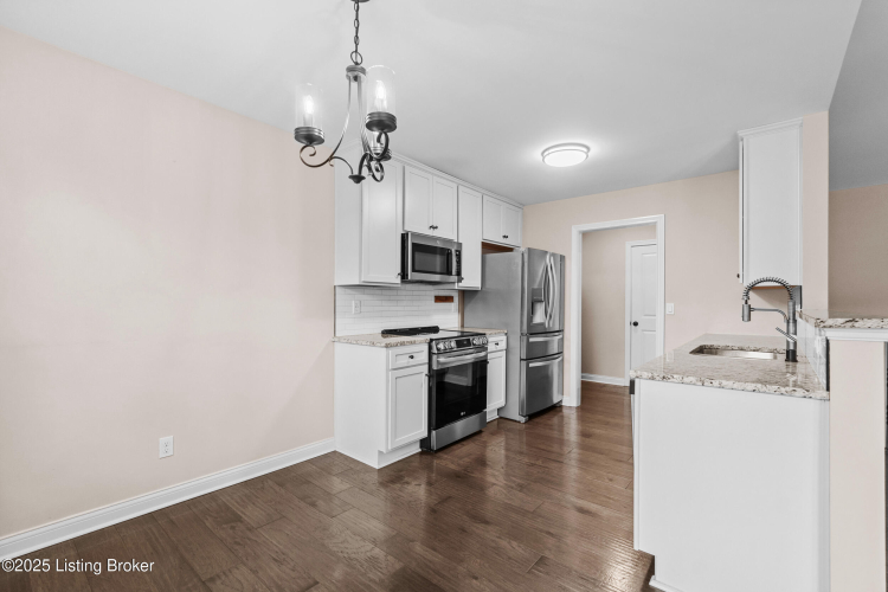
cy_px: 296
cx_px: 444
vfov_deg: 77.3
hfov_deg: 100.4
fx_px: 370
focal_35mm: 15
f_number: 8
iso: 400
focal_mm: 10
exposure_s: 1/3
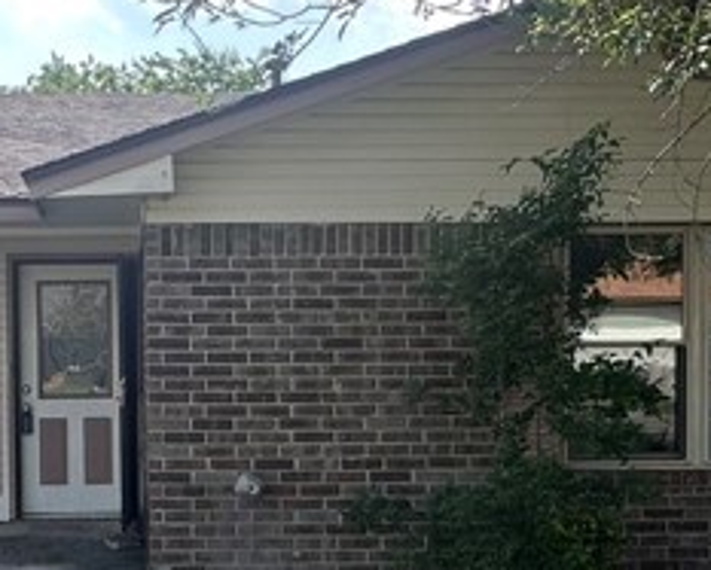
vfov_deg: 25.3
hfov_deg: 30.7
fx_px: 1264
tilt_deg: -0.3
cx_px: 146
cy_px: 375
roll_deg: -0.1
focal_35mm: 60
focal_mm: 2.22
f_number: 2.2
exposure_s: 1/633
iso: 40
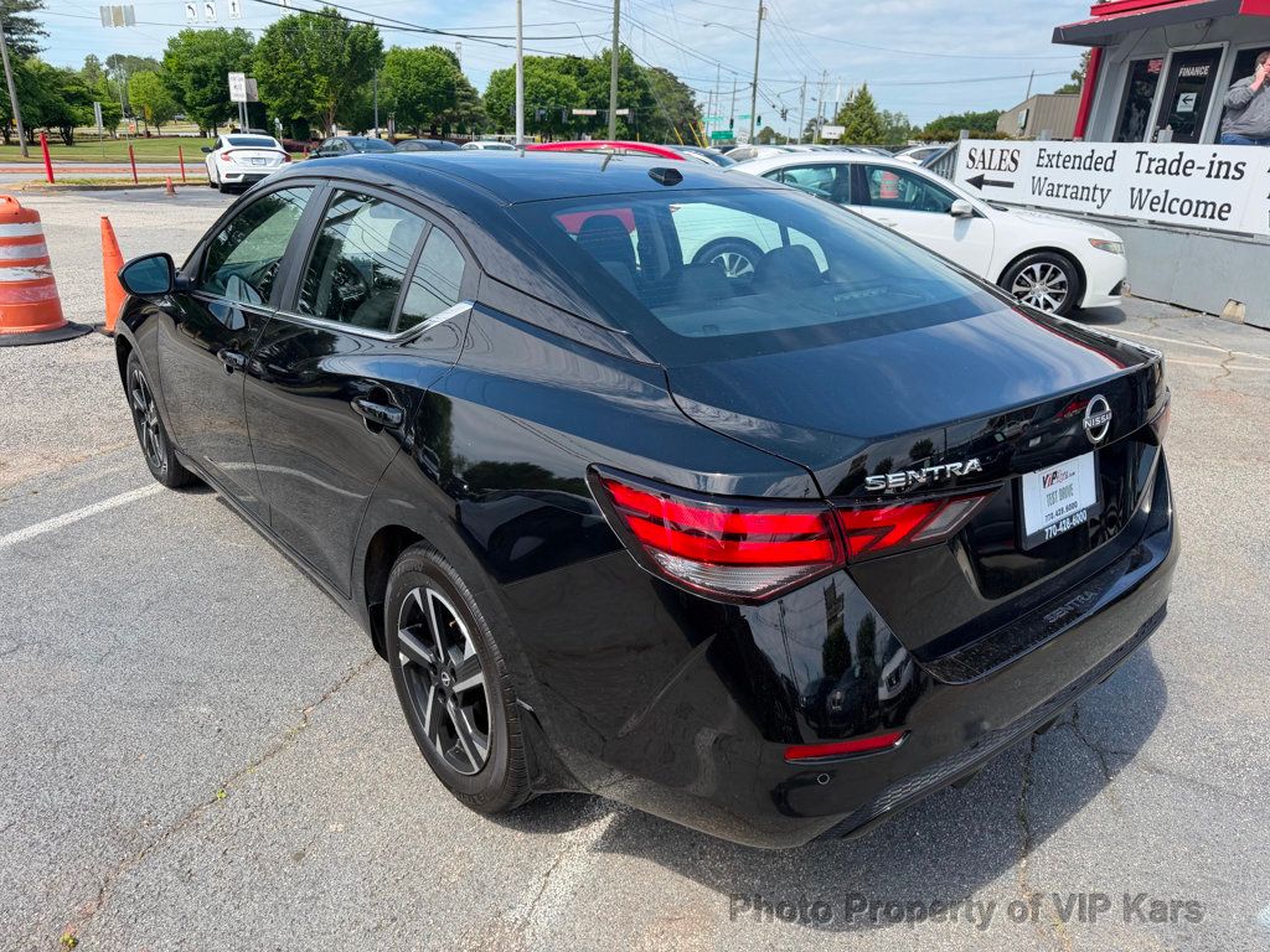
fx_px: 881
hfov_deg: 71.6
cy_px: 476
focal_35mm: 24
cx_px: 635
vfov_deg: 56.8
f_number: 1.78
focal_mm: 6.76
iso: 100
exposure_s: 1/2525
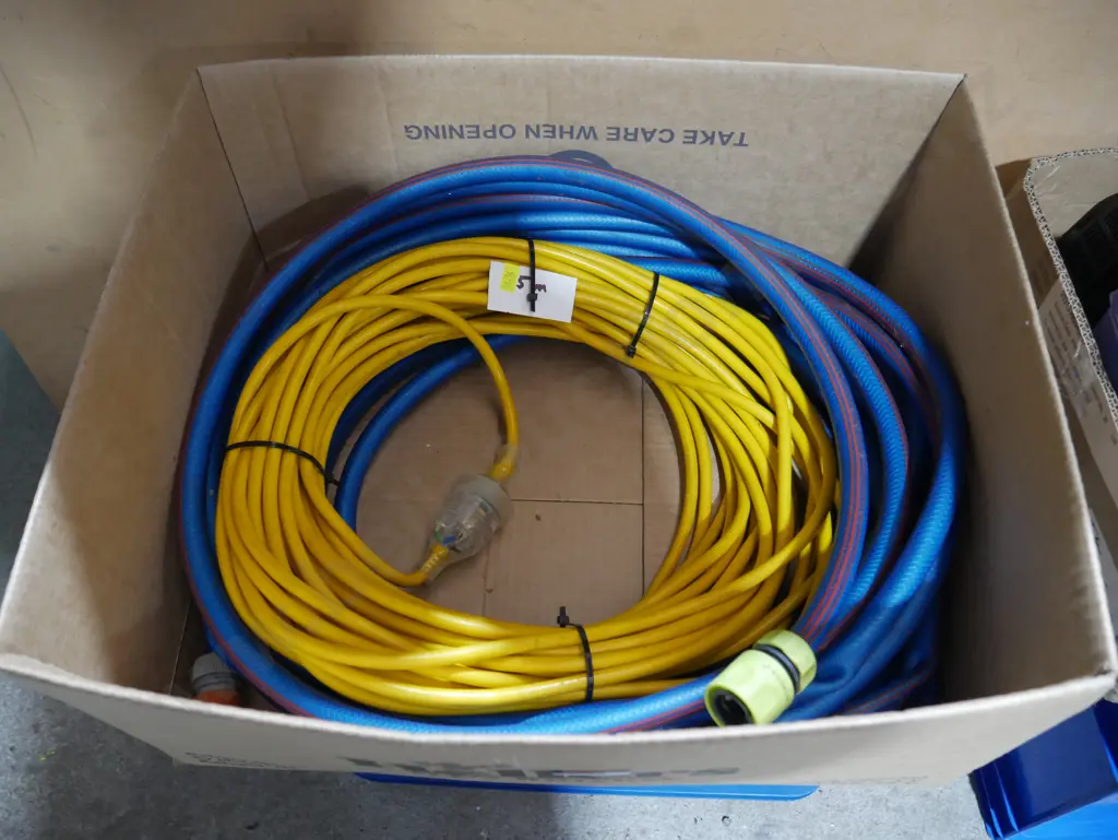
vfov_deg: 49.8
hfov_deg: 63.4
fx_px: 905
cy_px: 420
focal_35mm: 28
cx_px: 559
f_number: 3.5
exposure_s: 1/60
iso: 1250
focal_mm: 14
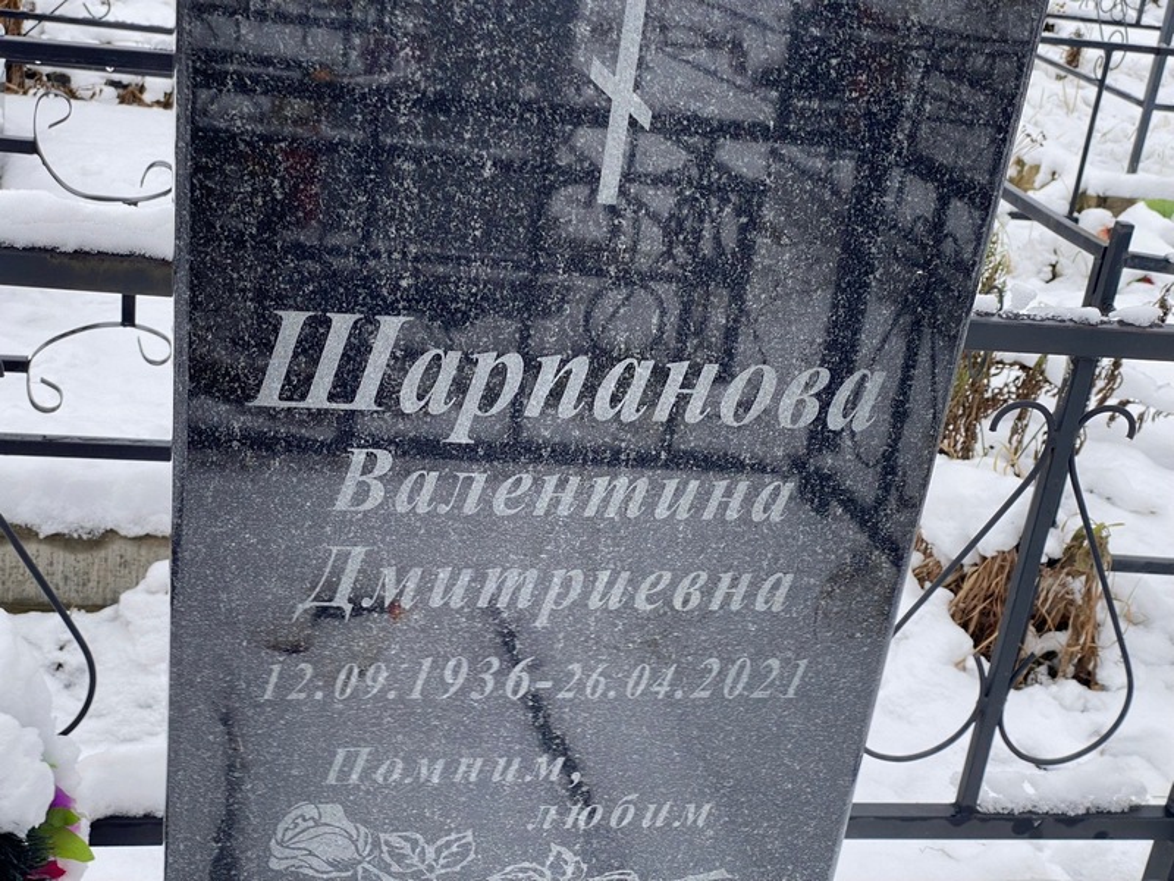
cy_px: 440
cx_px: 587
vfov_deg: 28.0
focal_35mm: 52
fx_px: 1764
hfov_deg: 36.8
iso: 25
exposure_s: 1/122
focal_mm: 6
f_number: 2
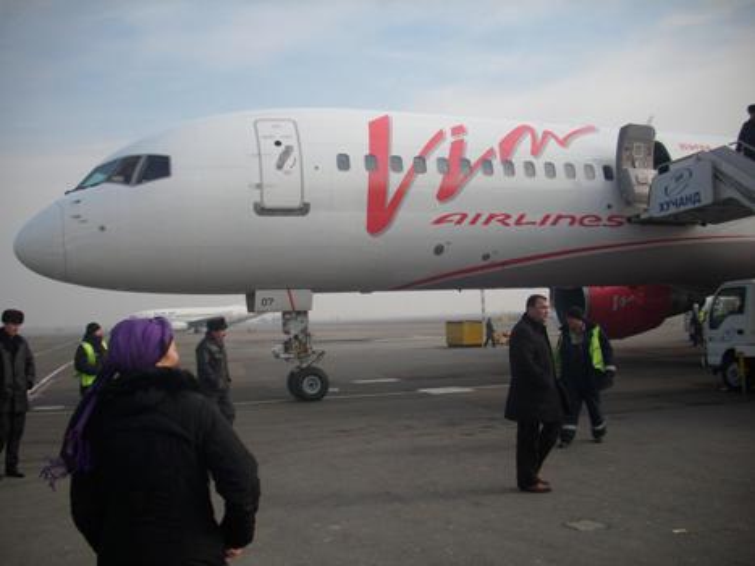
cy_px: 283
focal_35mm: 31
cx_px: 378
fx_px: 676
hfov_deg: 58.4
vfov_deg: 45.4
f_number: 5.6
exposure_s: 1/337
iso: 50
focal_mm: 6.2
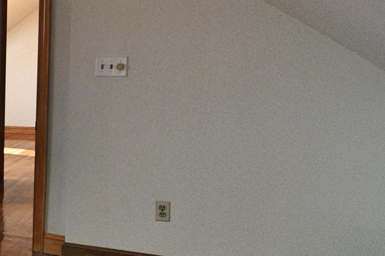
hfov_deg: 25.9
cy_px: 121
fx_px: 562
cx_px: -216
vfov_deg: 25.6
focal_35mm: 53
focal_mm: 11
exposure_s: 1/125
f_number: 5.6
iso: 400
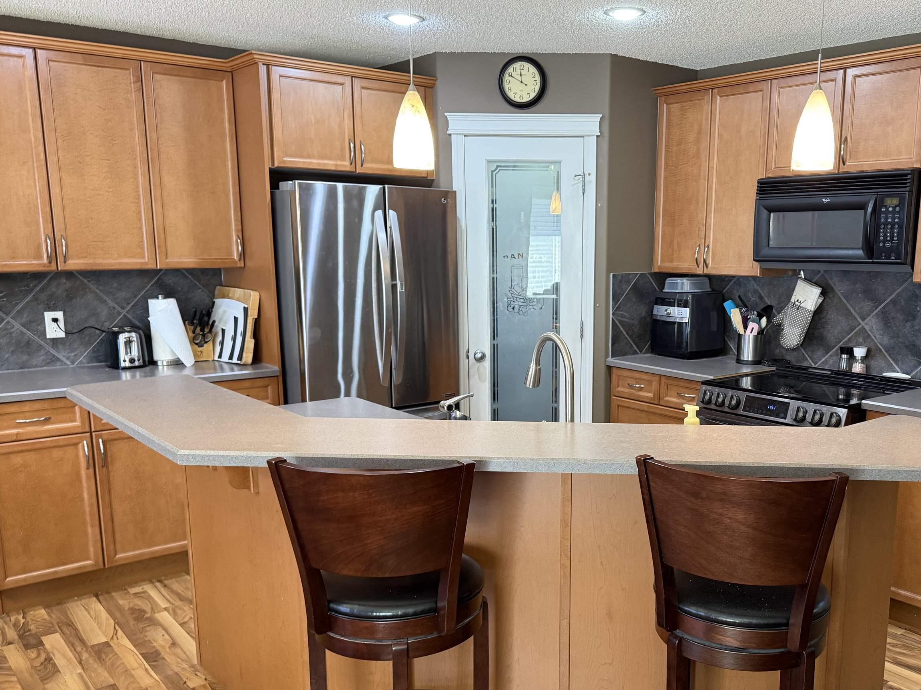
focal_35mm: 32
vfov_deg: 43.9
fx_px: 851
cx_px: 560
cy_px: 416
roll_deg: -1.3
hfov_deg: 56.3
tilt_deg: -10.7
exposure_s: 1/60
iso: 250
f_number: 1.78
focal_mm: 6.76
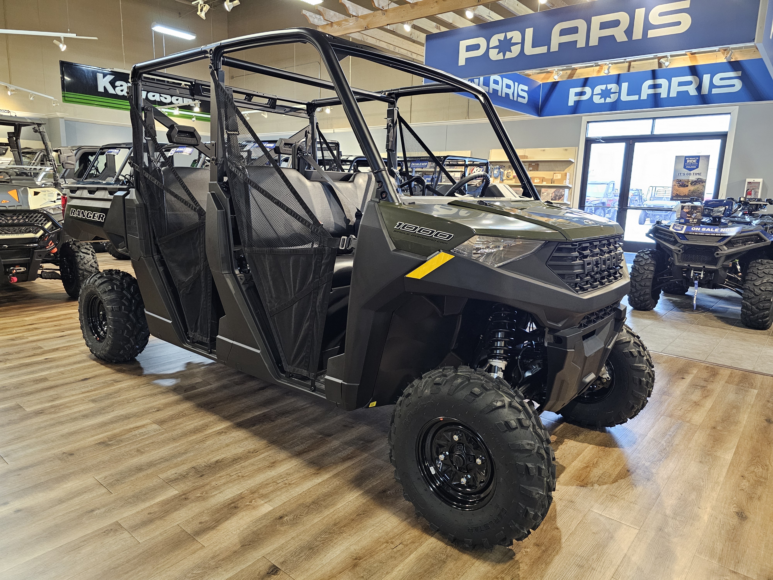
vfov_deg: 58.9
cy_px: 290
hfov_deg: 73.9
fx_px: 514
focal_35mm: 23
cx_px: 386
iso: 800
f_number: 1.7
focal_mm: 6.3
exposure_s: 1/60
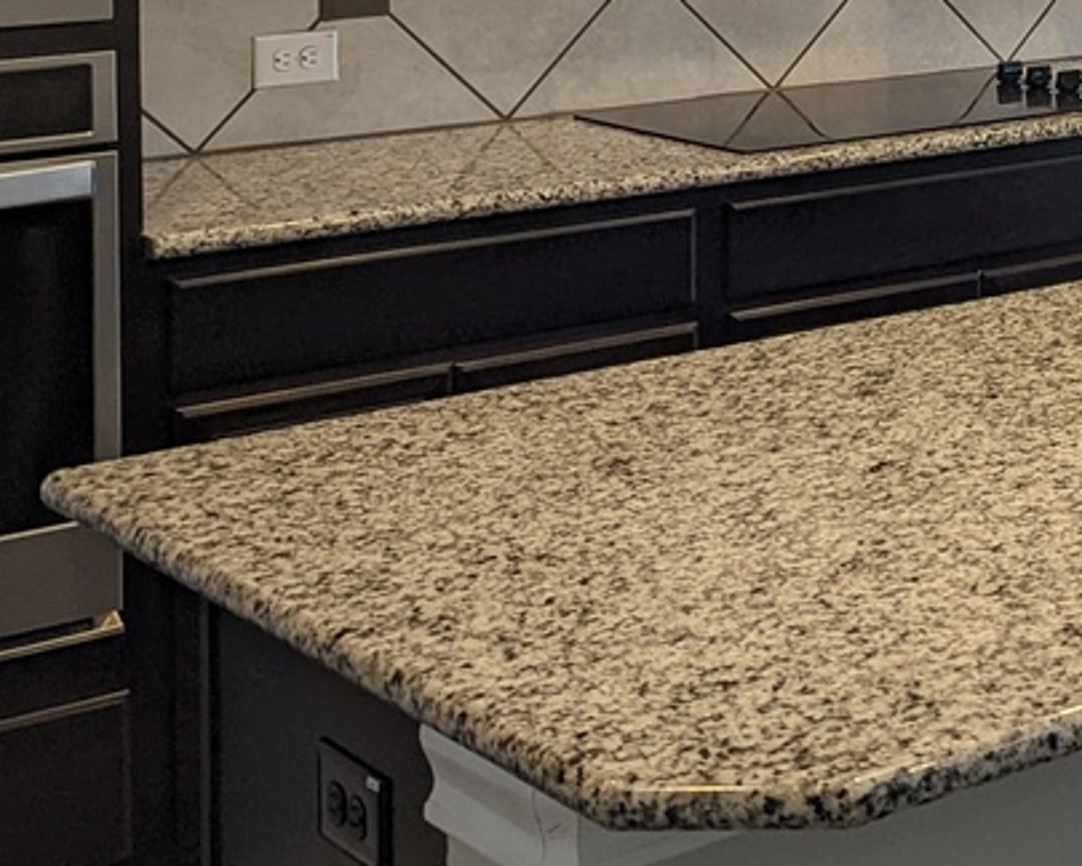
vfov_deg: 17.7
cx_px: 1408
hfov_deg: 20.9
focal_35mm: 83
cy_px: -155
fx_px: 2658
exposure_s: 1/60
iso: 56
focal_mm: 6.81
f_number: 1.85
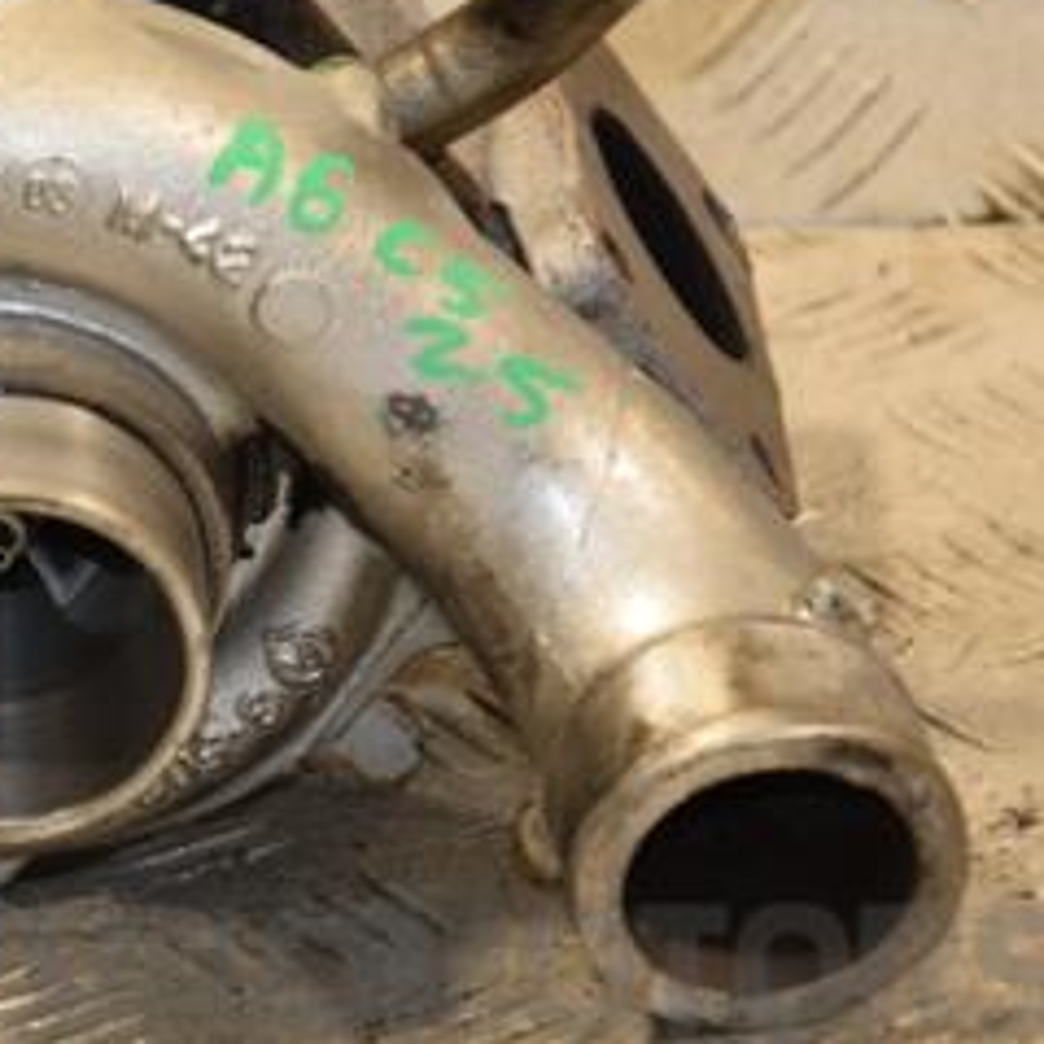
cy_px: 389
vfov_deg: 6.8
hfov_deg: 6.8
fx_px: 8735
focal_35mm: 256
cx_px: -153
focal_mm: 80
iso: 800
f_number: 5.3
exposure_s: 1/125
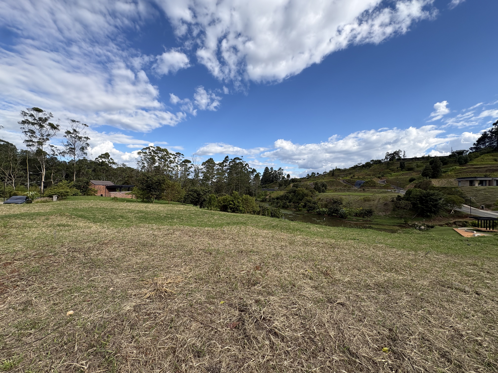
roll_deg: -0.8
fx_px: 201
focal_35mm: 14
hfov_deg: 102.1
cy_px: 186
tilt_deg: +0.8
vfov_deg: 85.7
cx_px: 249
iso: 40
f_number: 2.2
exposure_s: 1/1256
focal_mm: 2.22
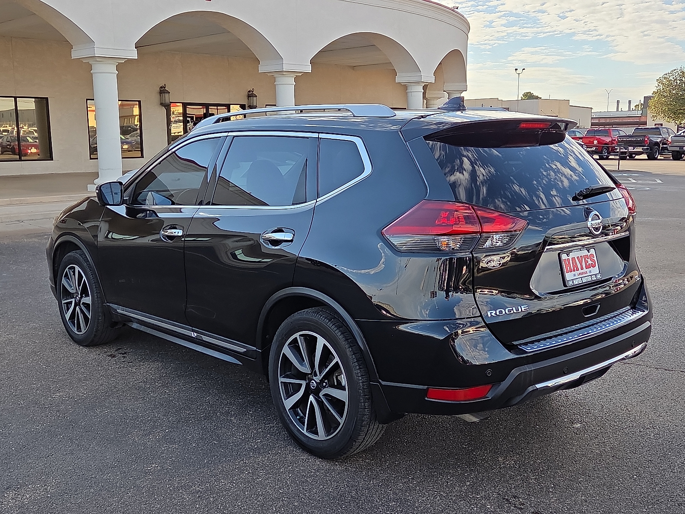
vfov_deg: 38.7
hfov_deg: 50.1
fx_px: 732
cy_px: 257
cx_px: 342
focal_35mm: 37
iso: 25
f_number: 1.8
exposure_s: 1/714
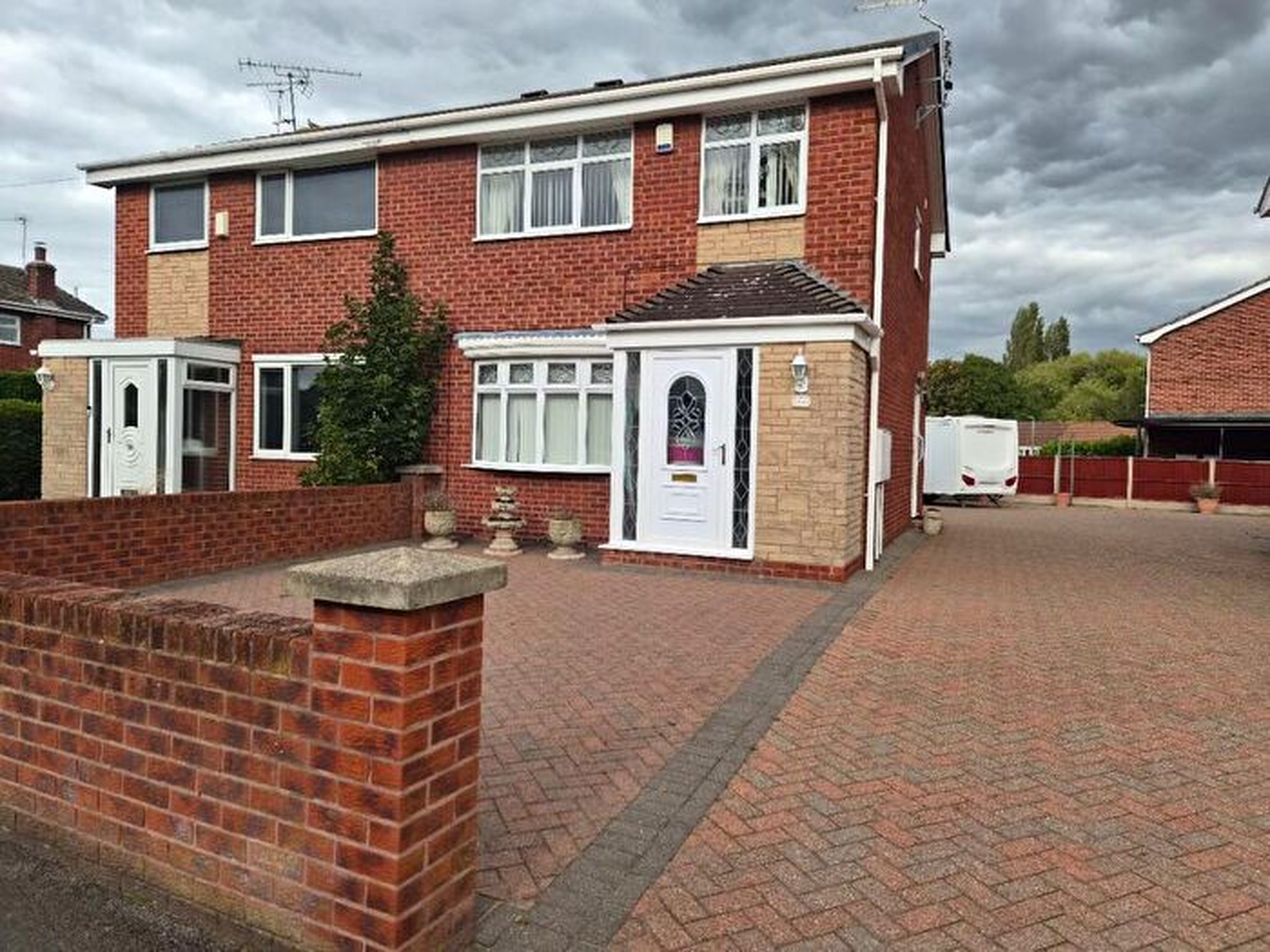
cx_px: 635
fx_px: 844
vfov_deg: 58.9
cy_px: 476
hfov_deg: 73.9
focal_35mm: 23
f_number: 1.8
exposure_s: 1/2036
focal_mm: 5.4
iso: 80
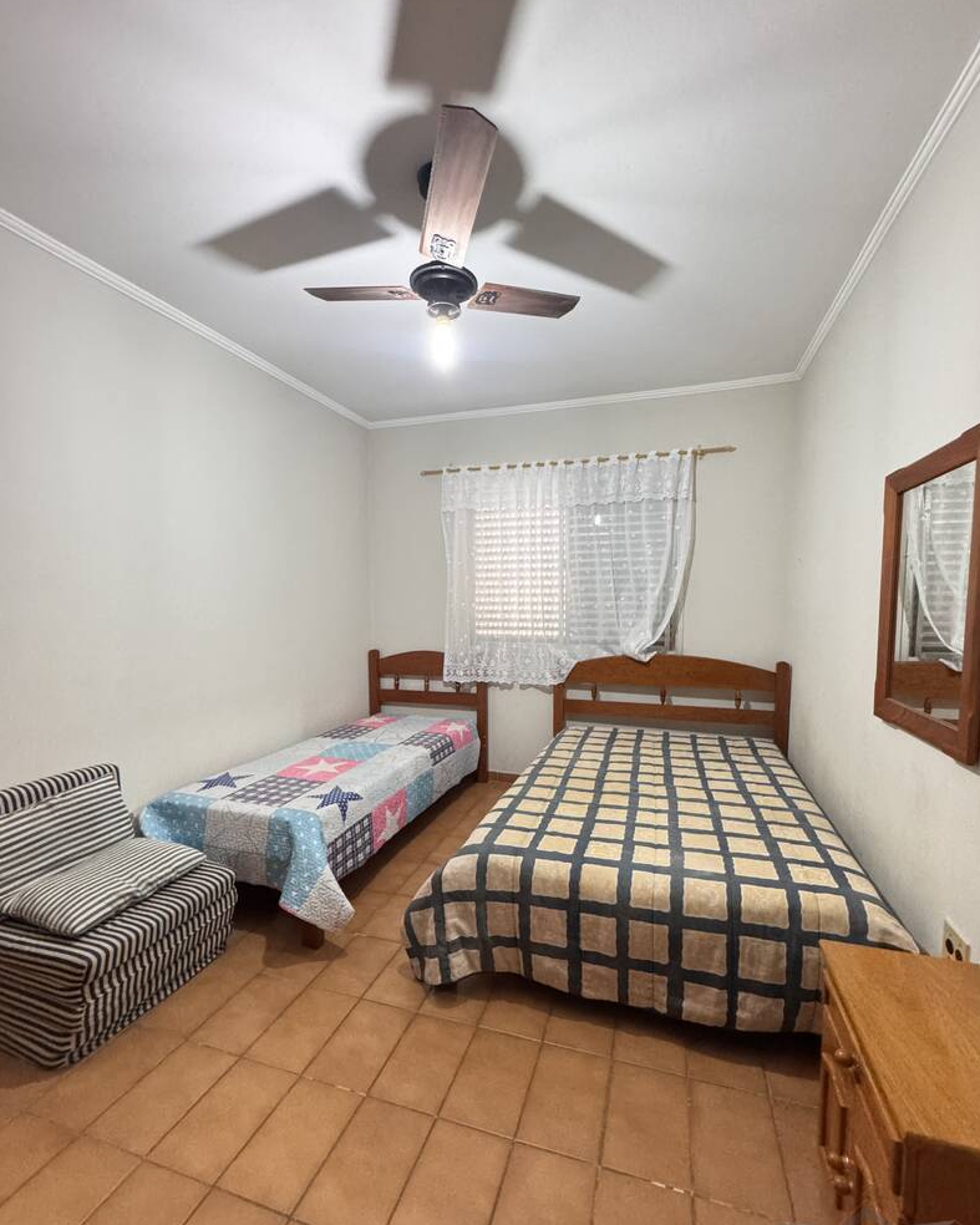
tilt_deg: -4.5
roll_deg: +0.2
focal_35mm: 15
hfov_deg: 84.0
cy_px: 645
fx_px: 544
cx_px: 502
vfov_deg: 96.7
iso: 1000
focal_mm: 2.22
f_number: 2.2
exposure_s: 1/60
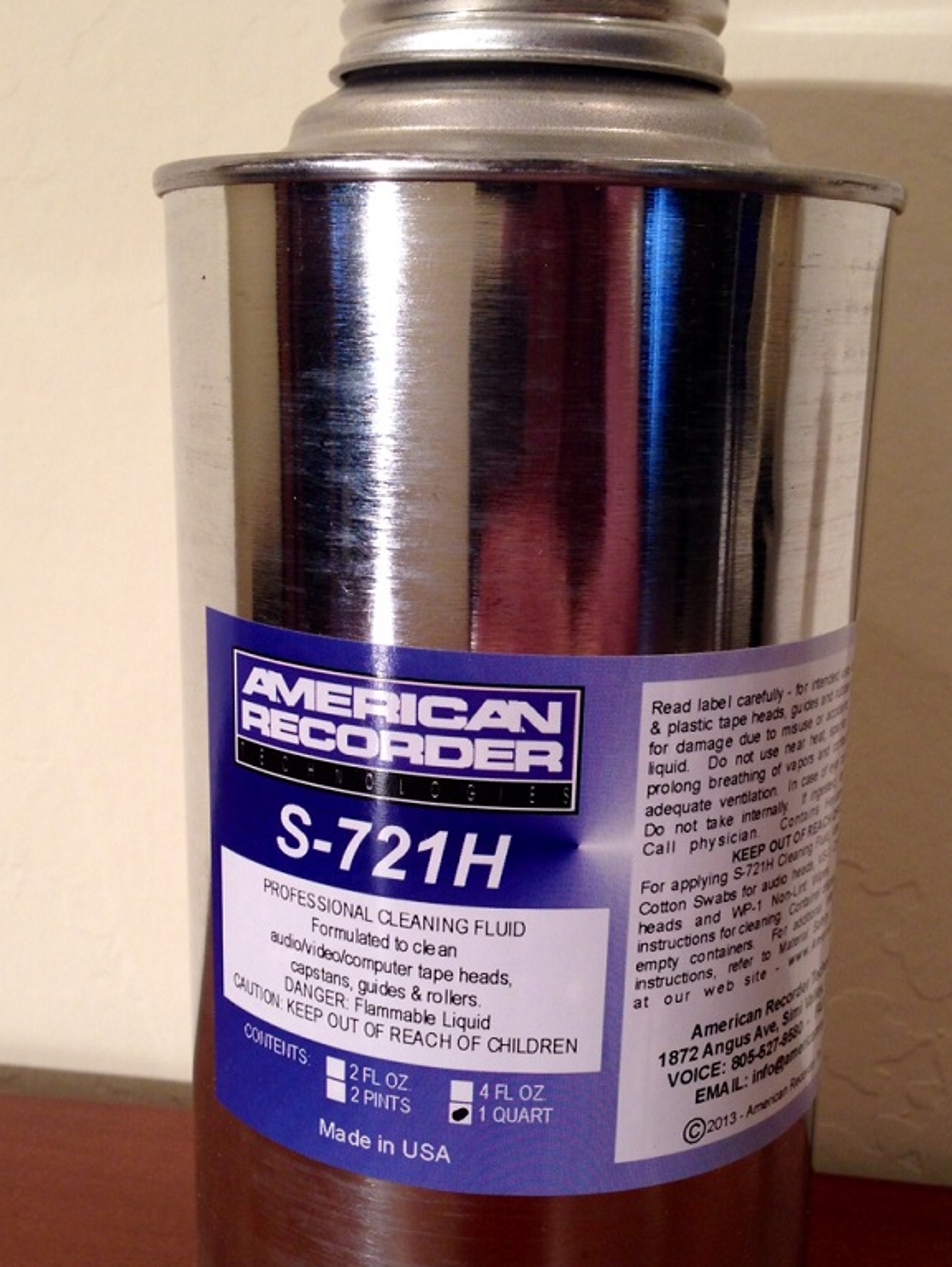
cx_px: 512
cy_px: 714
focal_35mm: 43
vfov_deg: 43.7
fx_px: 1575
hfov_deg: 33.6
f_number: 2.4
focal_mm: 4.12
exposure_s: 1/20
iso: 80
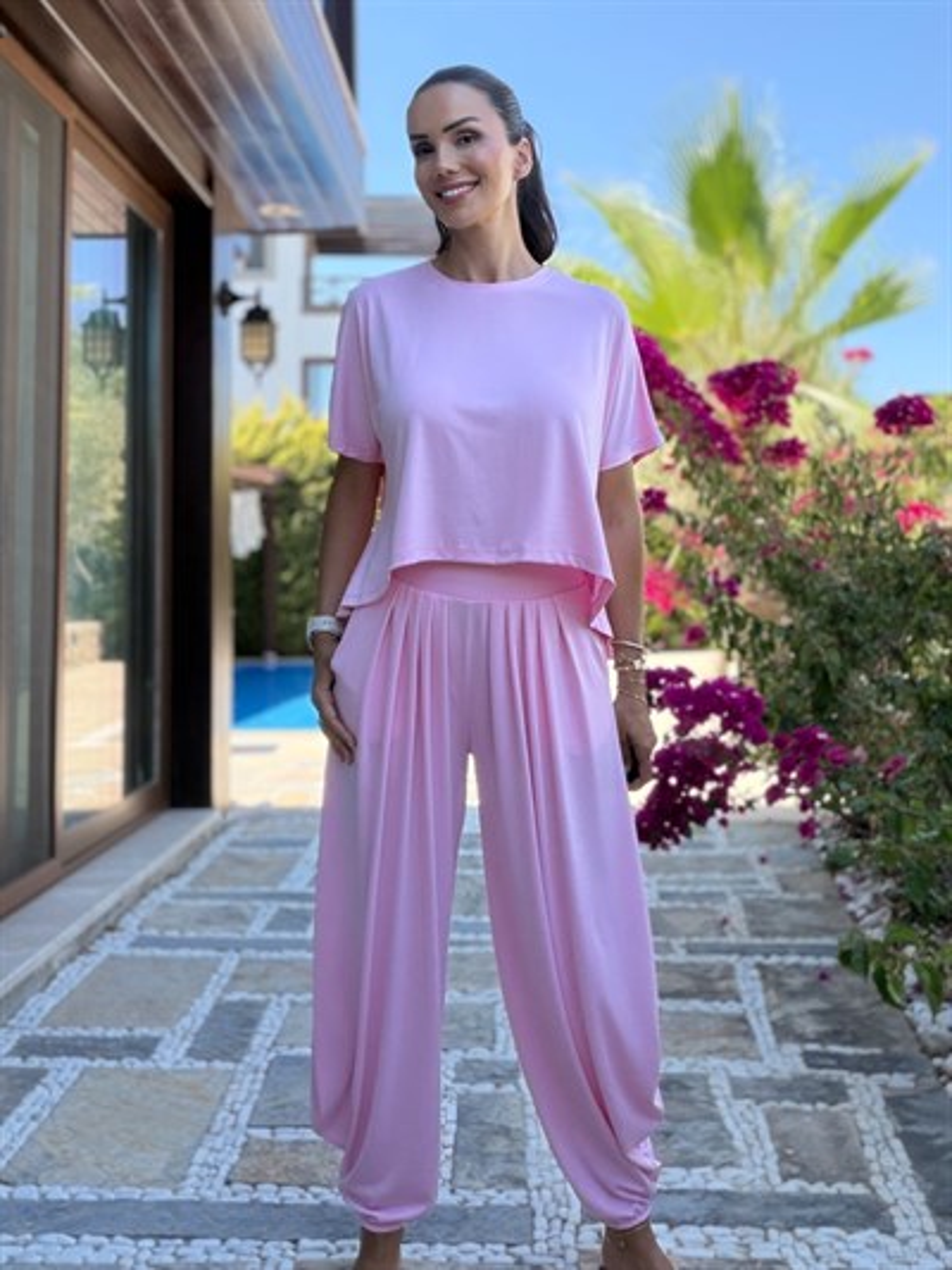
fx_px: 1100
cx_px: 476
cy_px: 635
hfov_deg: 46.8
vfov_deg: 60.0
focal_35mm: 30
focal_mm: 2.71
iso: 25
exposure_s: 1/574
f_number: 1.9
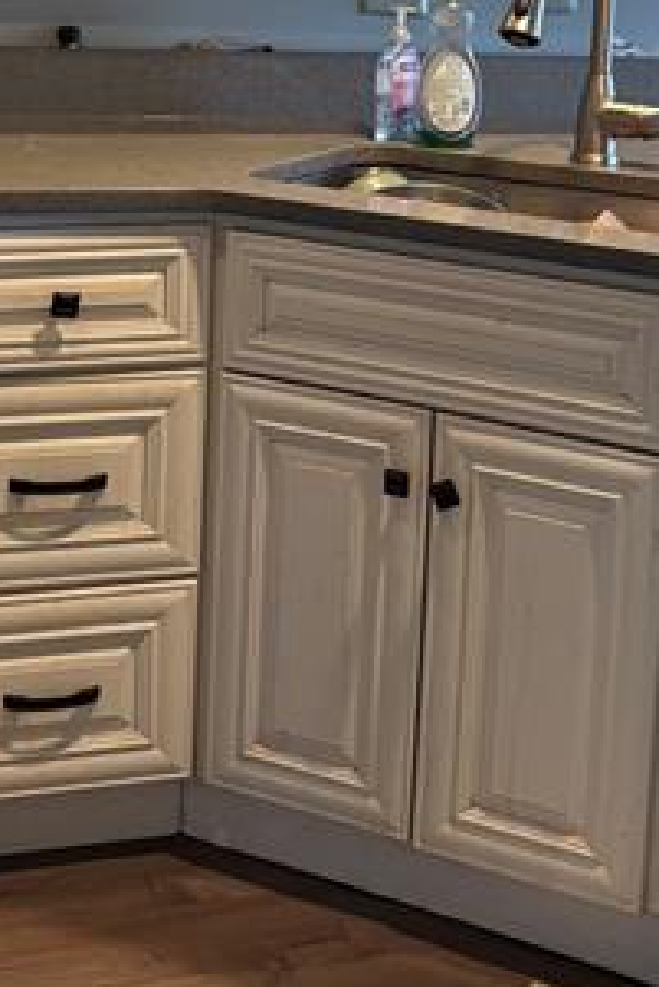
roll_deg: -3.1
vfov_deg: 28.3
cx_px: 407
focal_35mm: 69
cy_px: 131
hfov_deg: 19.7
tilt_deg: -8.4
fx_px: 1892
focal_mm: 5.96
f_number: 1.6
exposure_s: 1/60
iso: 125
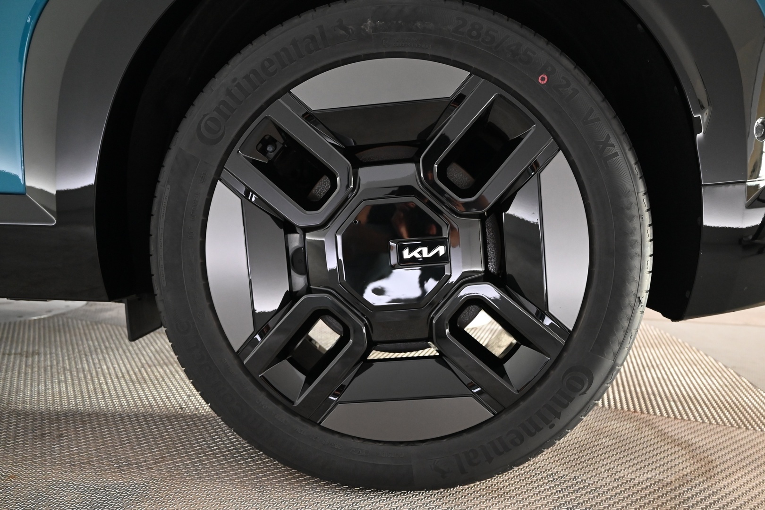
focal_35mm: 24
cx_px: 382
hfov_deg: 73.7
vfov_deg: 53.1
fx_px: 510
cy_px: 255
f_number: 4
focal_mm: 24
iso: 2800
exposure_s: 1/125
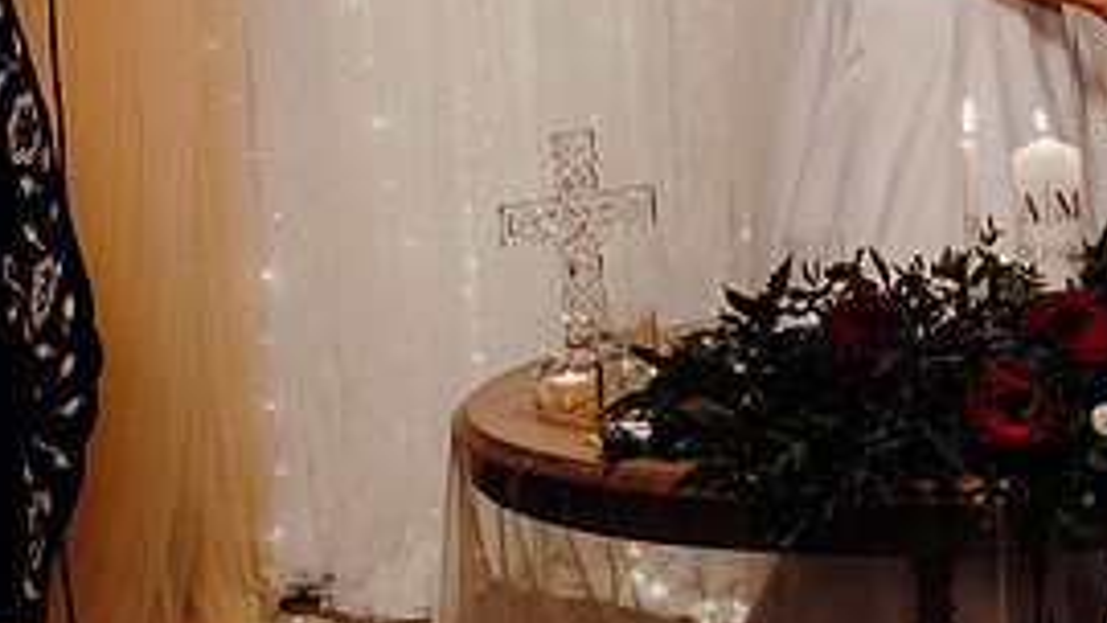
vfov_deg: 12.1
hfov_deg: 21.6
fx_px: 2907
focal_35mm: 99
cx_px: 578
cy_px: -43
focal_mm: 44
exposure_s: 1/160
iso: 2000
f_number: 3.5
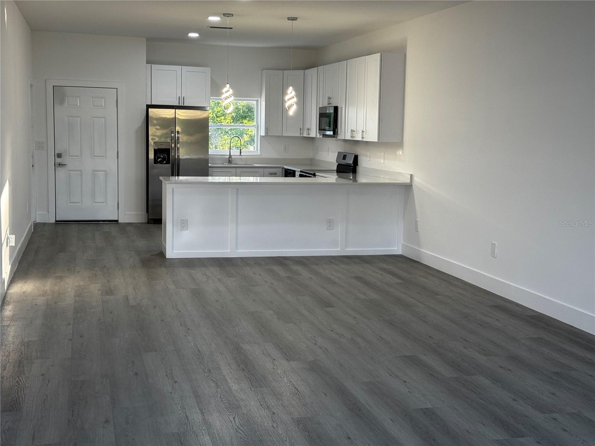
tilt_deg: -7.4
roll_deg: -1.7
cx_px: 298
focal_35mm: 48
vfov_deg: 30.3
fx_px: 825
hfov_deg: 39.7
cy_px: 223
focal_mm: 6.76
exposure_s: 1/60
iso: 50
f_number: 1.78
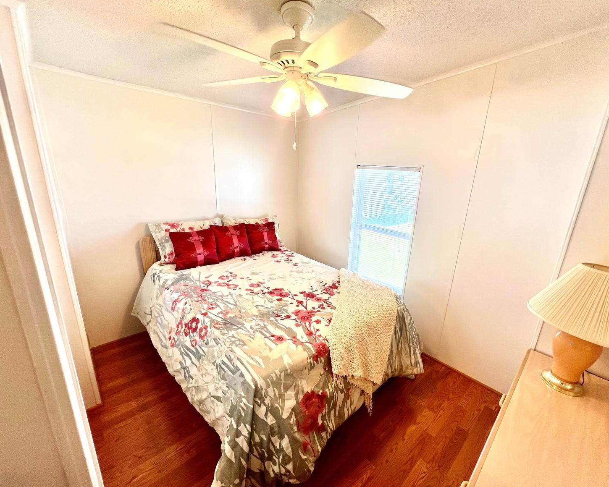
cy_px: 247
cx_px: 331
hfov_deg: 100.5
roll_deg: -3.7
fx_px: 252
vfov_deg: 88.0
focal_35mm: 14
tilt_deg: -17.8
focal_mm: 1.57
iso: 50
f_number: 1.8
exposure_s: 1/120
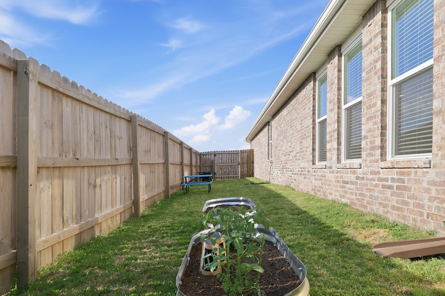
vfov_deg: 64.4
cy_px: 164
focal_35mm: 19
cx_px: 237
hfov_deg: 86.8
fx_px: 235
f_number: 8
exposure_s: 1/640
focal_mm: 14
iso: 400
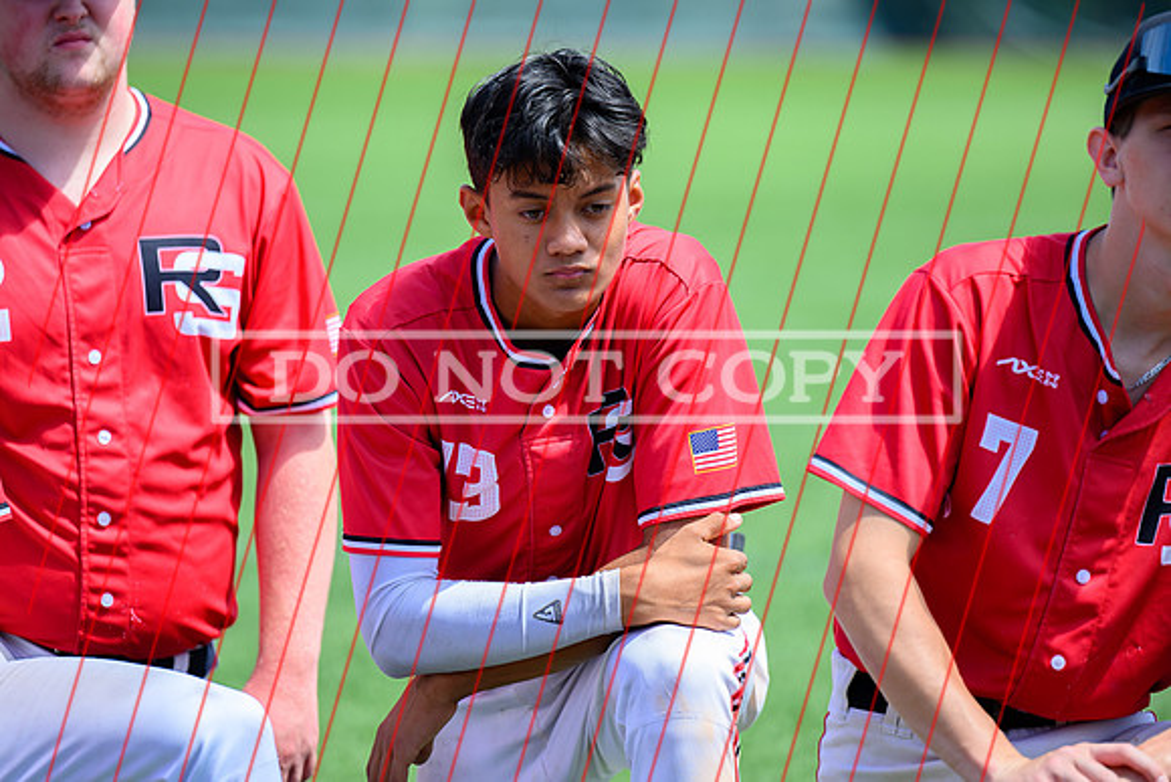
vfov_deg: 5.5
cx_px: 598
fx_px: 8193
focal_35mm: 252
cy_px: 379
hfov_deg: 8.2
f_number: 2.8
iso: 64
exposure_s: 1/400
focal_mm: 200
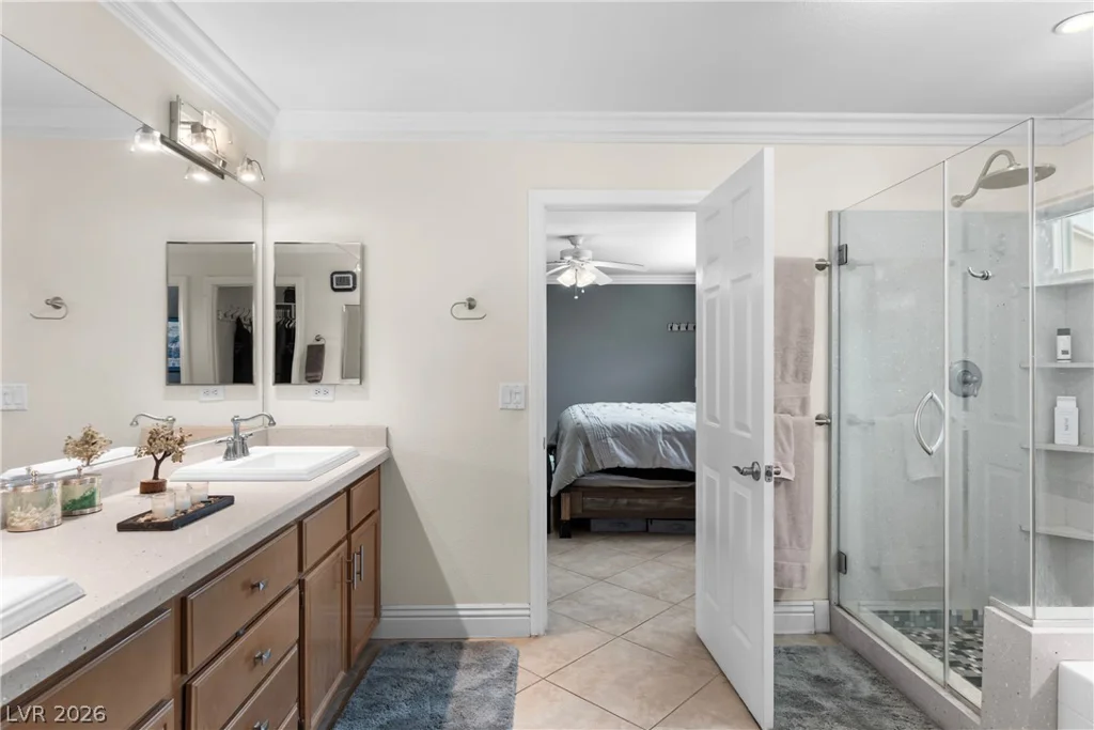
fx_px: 608
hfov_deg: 84.0
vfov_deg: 61.9
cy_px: 365
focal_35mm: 20
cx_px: 547
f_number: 8
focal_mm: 20
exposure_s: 1/10
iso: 400
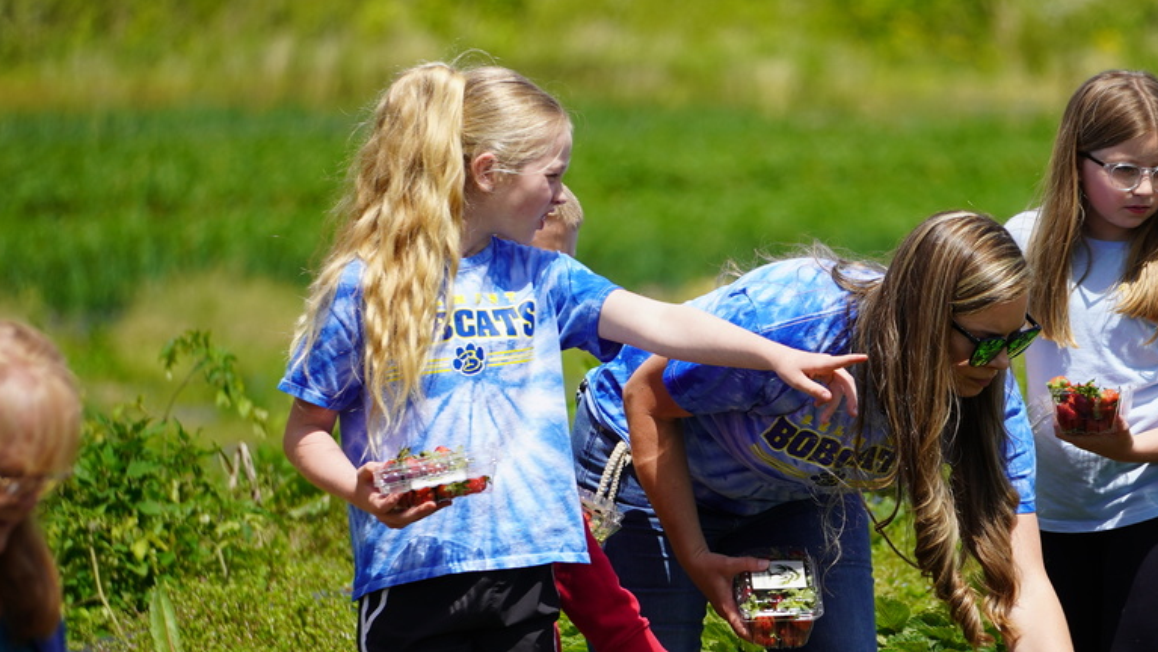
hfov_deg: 2.9
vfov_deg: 1.7
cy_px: 451
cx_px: 717
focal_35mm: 734
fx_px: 22545
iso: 125
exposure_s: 1/500
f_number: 6.3
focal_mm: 350
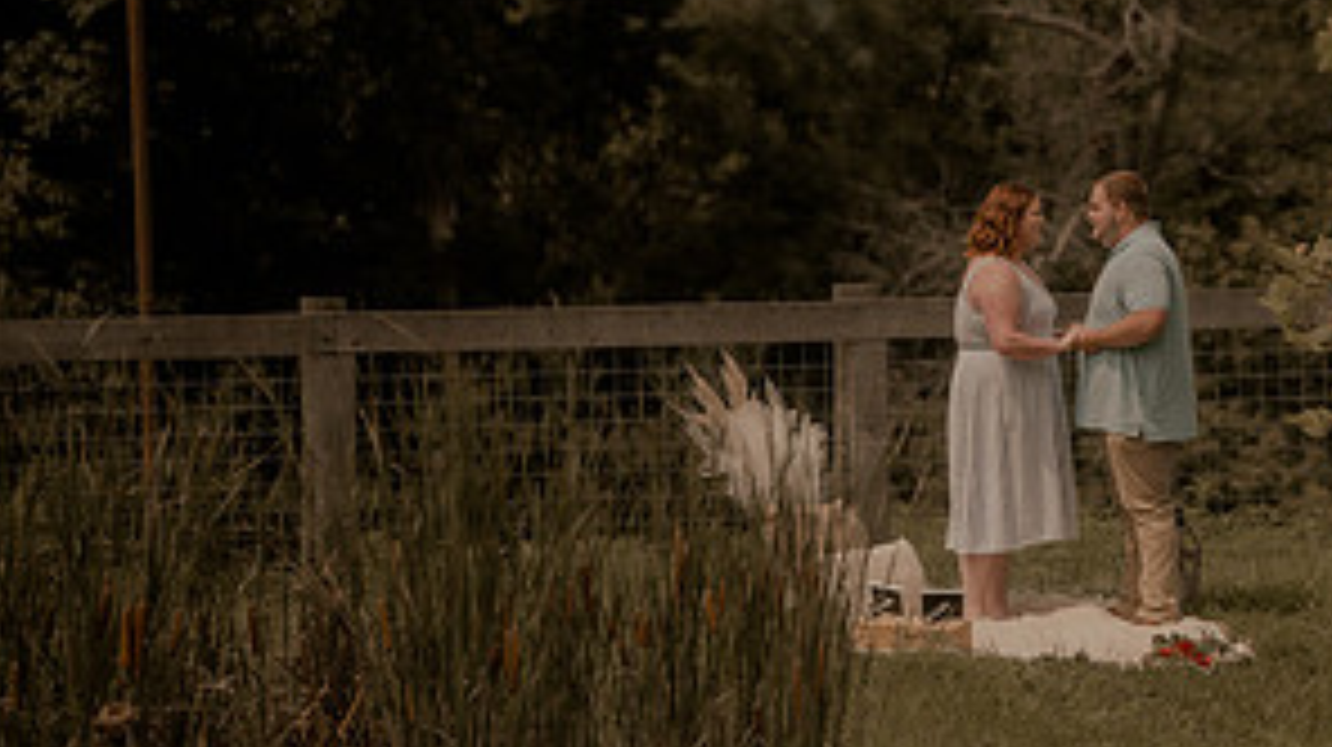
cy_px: 400
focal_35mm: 308
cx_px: 1300
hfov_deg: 7.0
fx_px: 10871
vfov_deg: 3.9
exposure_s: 1/1600
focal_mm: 150
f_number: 2.8
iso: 125
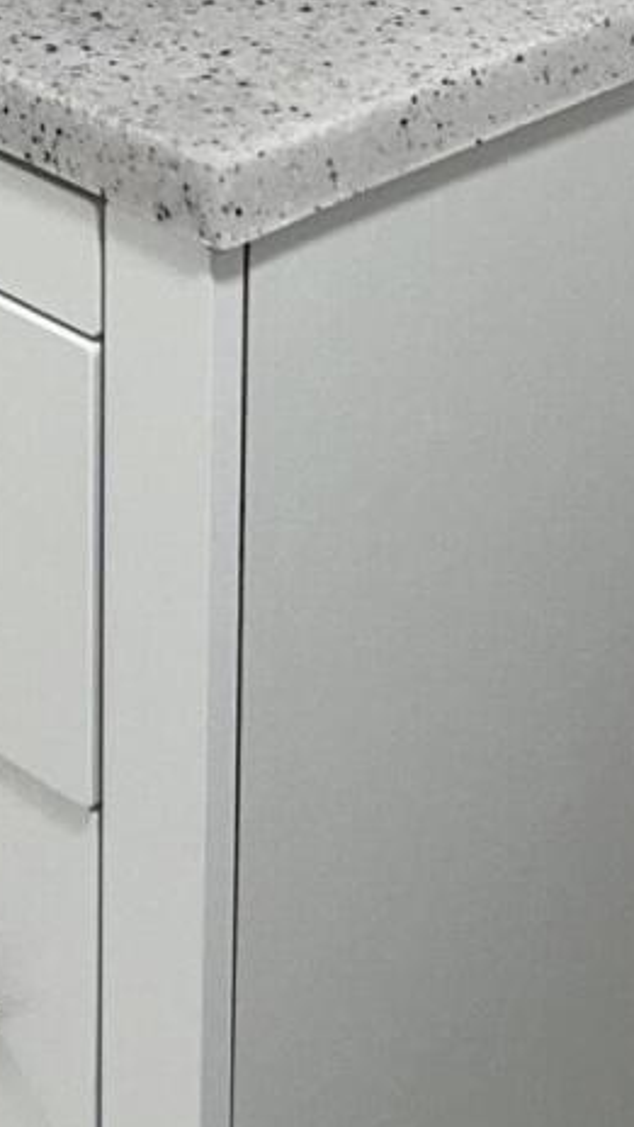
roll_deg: +0.2
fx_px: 3646
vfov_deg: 16.6
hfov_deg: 9.8
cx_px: -119
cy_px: -342
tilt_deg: -18.1
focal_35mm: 122
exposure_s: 1/120
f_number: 1.5
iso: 64
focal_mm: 5.7
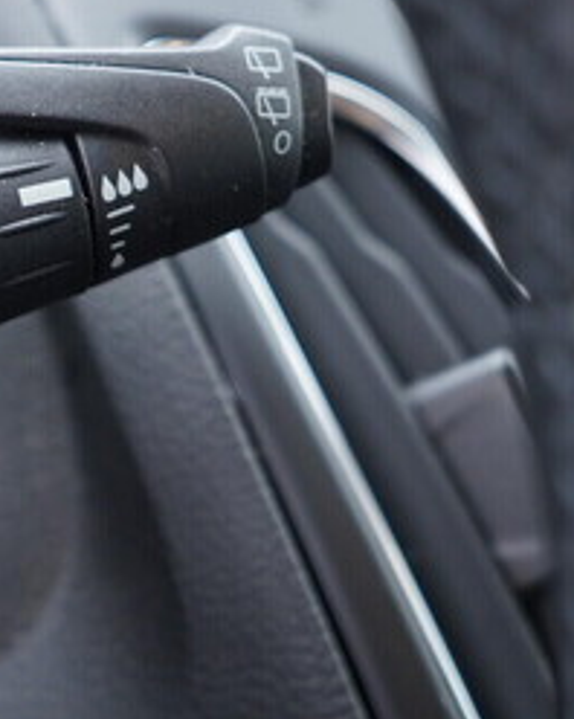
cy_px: 236
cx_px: -157
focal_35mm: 75
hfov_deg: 19.0
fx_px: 1595
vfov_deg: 25.3
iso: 400
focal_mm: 24
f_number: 2.8
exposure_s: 1/40
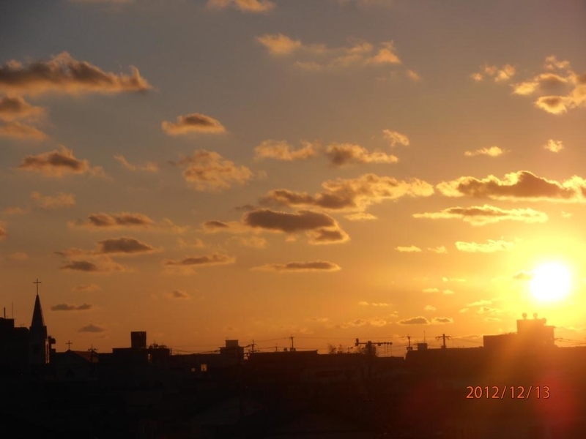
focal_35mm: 138
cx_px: 293
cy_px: 220
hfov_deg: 14.3
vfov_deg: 10.7
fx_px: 2336
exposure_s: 1/1000
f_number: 5.8
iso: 80
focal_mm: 24.39
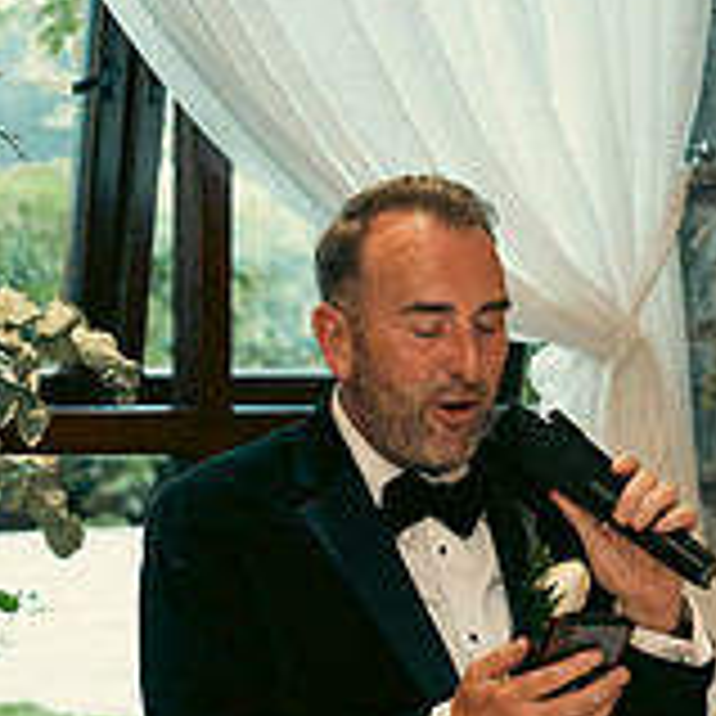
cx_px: 567
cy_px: 849
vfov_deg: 8.7
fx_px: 4633
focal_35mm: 198
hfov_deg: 8.8
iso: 2500
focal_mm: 64
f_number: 3.5
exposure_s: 1/160
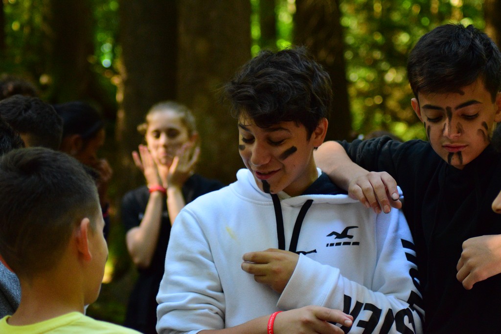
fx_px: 1461
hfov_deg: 19.5
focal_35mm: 105
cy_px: 167
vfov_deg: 13.0
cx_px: 250
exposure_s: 1/500
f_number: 4
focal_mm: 70
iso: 3200
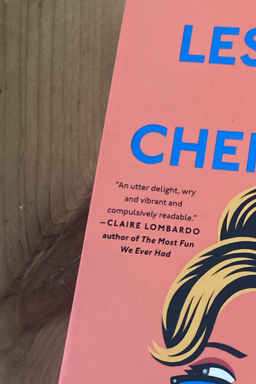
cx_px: 269
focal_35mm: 67
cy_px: 261
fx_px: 715
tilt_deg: -78.1
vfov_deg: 29.8
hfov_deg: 19.6
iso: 400
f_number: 1.8
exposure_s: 1/33
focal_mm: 3.99
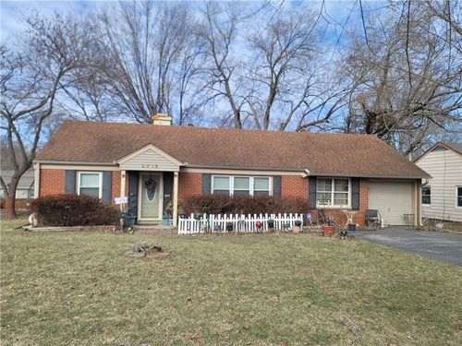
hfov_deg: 69.4
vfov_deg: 54.9
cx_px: 231
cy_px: 173
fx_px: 334
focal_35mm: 25
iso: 20
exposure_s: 1/525
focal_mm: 7
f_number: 1.8
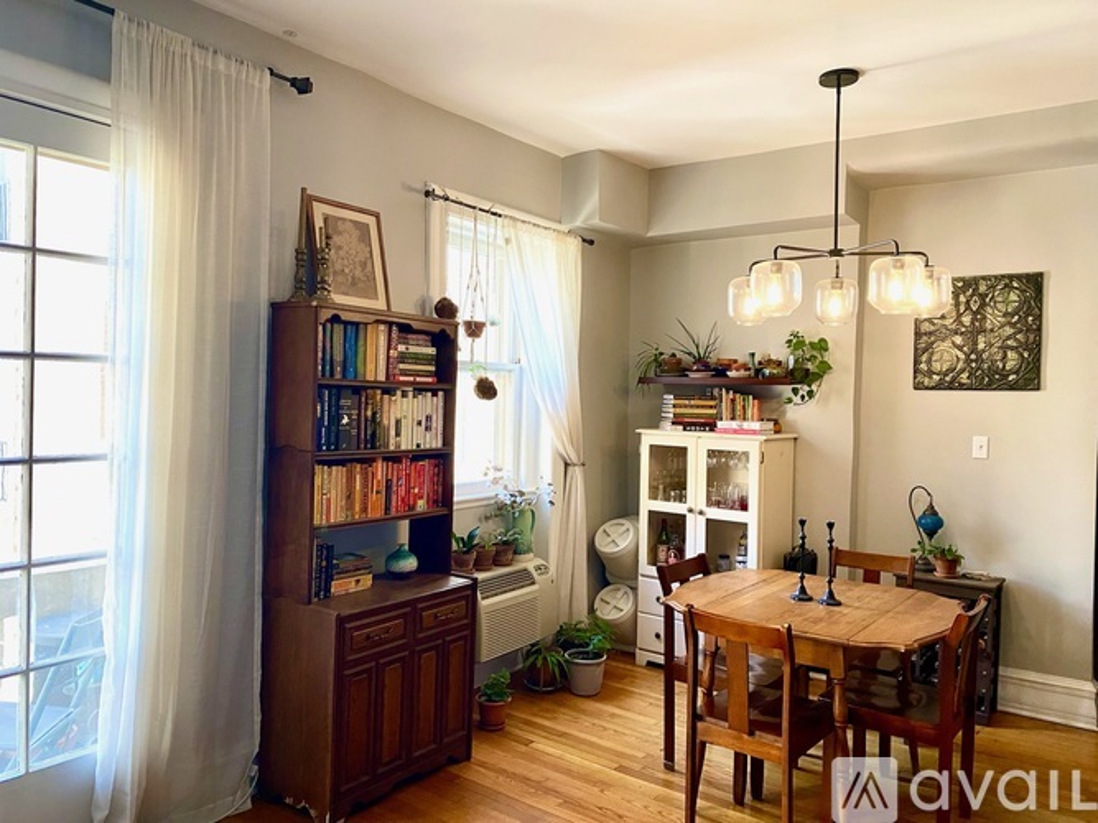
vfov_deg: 53.0
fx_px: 825
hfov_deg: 67.3
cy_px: 412
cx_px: 549
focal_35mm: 26
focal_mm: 4.25
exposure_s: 1/60
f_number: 1.8
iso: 250
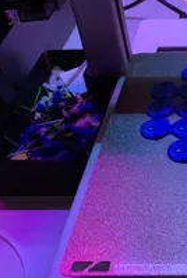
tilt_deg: -39.7
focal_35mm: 54
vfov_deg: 36.6
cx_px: 232
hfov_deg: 22.8
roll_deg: +2.1
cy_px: 101
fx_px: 419
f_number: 1.8
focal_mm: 4.25
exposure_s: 1/26
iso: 800
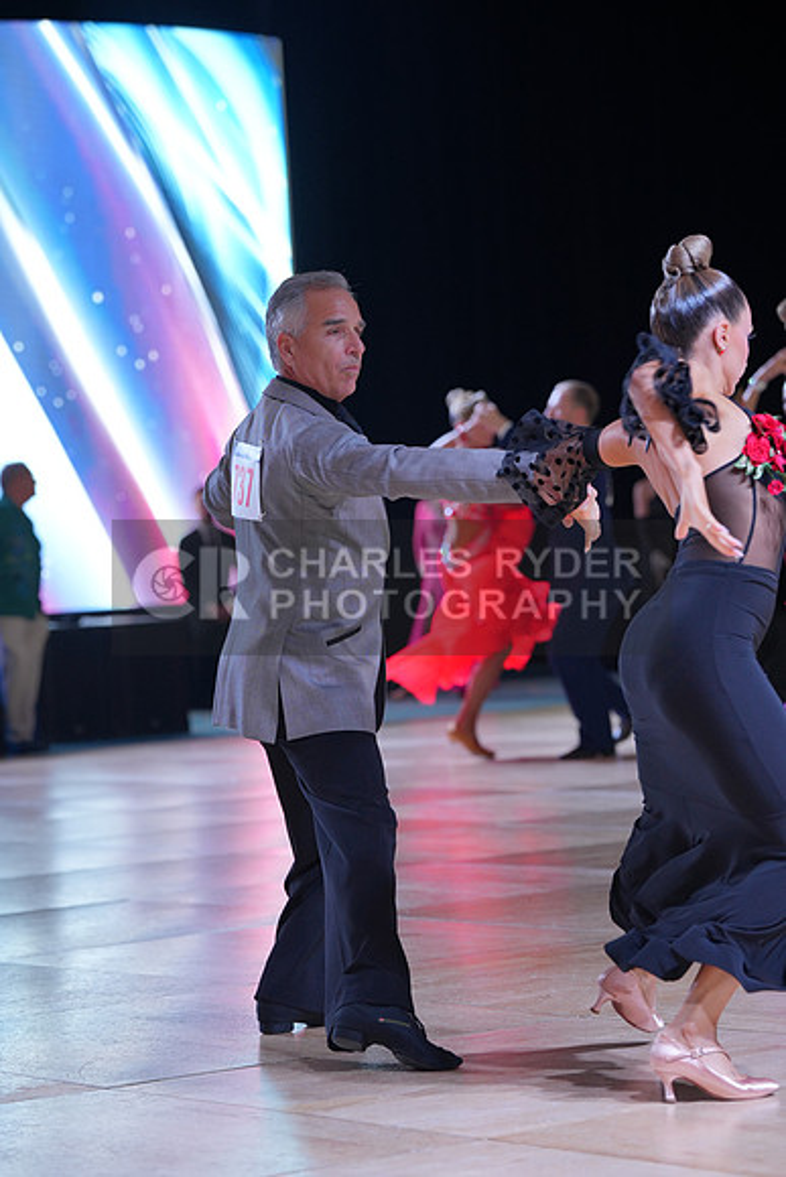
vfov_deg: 17.8
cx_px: 393
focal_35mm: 115
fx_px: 3764
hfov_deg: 11.9
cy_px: 588
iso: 800
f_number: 4
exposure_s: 1/400
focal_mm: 115
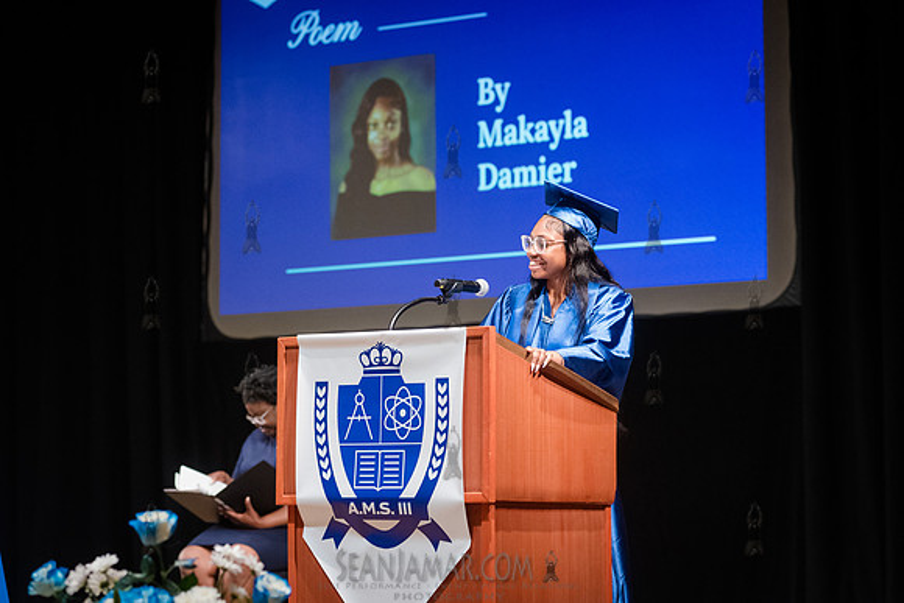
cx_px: 452
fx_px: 2845
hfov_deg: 18.1
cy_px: 302
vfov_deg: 12.1
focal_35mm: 113
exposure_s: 1/200
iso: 5000
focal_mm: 112
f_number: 4
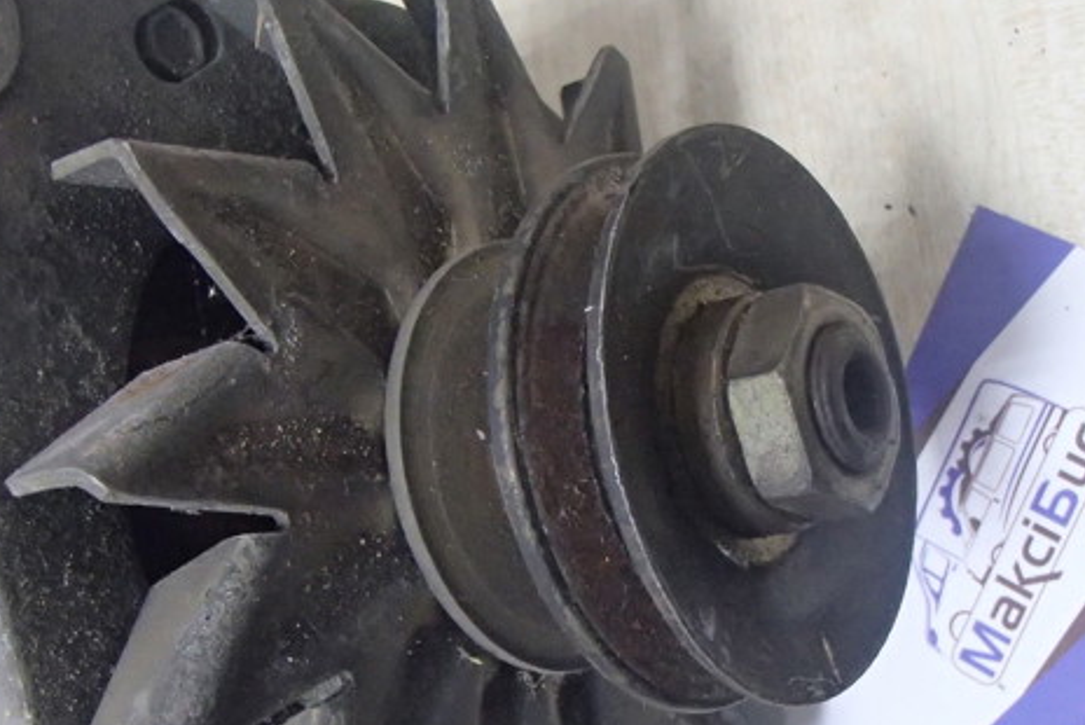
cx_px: 601
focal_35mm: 53
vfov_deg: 25.4
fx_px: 1598
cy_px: 490
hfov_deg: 37.5
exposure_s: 1/40
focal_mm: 6.64
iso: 1250
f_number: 4.7
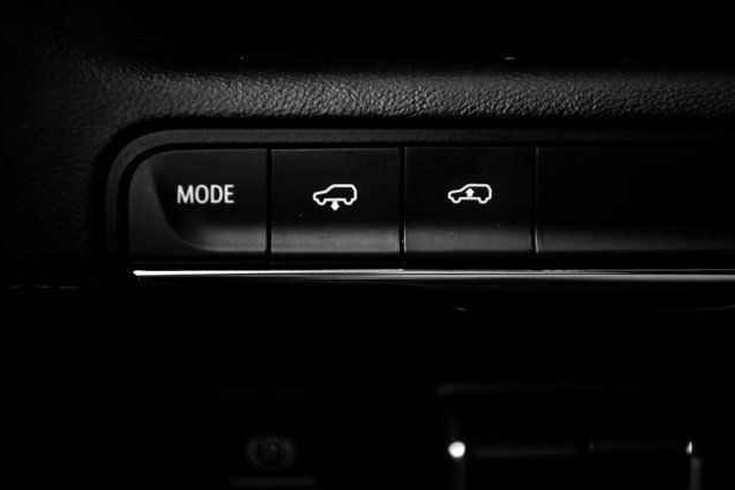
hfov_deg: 28.4
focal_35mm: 71
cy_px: 246
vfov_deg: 19.2
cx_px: 369
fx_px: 1450
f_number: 2.8
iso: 1600
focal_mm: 70
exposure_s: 1/200
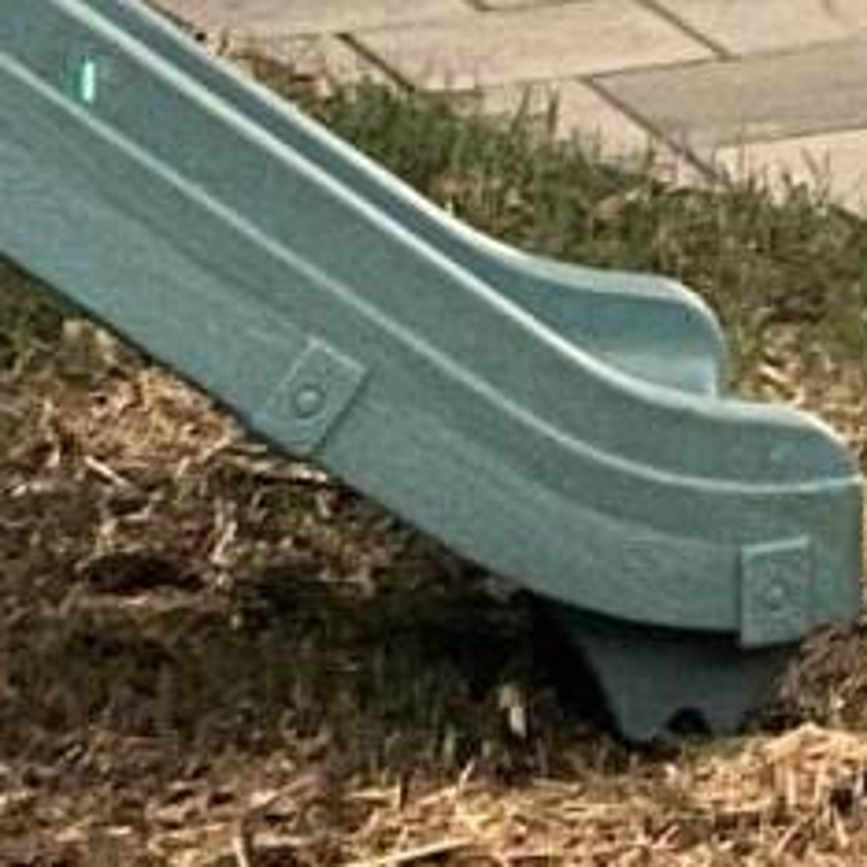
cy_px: -1137
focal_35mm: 196
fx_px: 5554
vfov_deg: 8.3
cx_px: 2134
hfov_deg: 8.2
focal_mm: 5.7
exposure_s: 1/12
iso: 640
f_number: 1.5
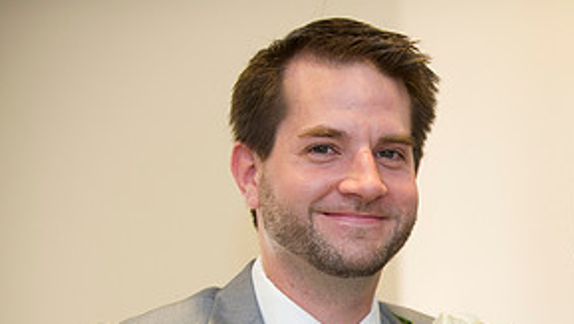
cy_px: 372
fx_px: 2620
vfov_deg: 7.0
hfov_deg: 12.4
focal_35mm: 172
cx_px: 536
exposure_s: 1/125
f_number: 2.8
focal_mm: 82
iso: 800
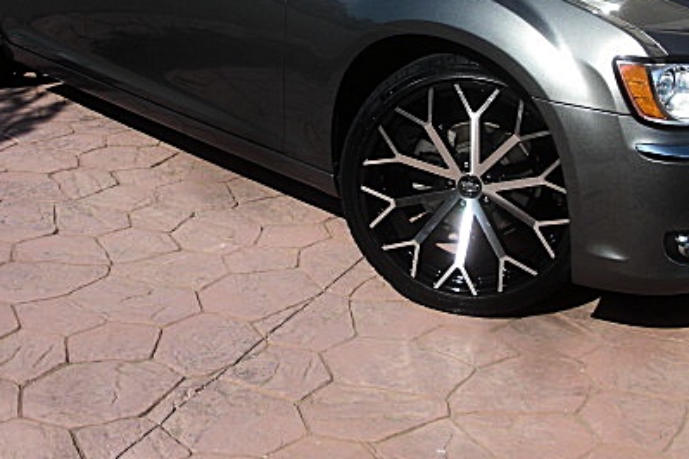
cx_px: 397
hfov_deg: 33.3
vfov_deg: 22.2
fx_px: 1148
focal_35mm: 60
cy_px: 72
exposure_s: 1/125
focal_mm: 6.3
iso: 50
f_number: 7.9
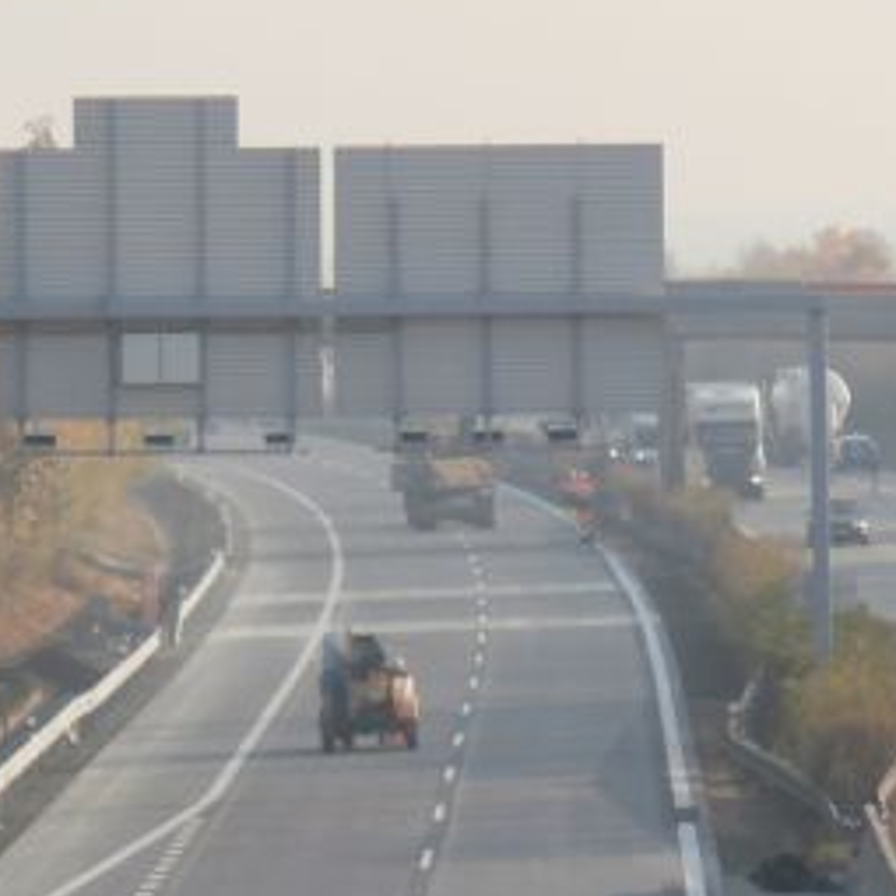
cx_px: 408
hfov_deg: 3.3
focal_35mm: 533
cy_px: 576
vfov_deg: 3.3
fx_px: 15609
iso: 100
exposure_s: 1/320
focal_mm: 42
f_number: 5.8
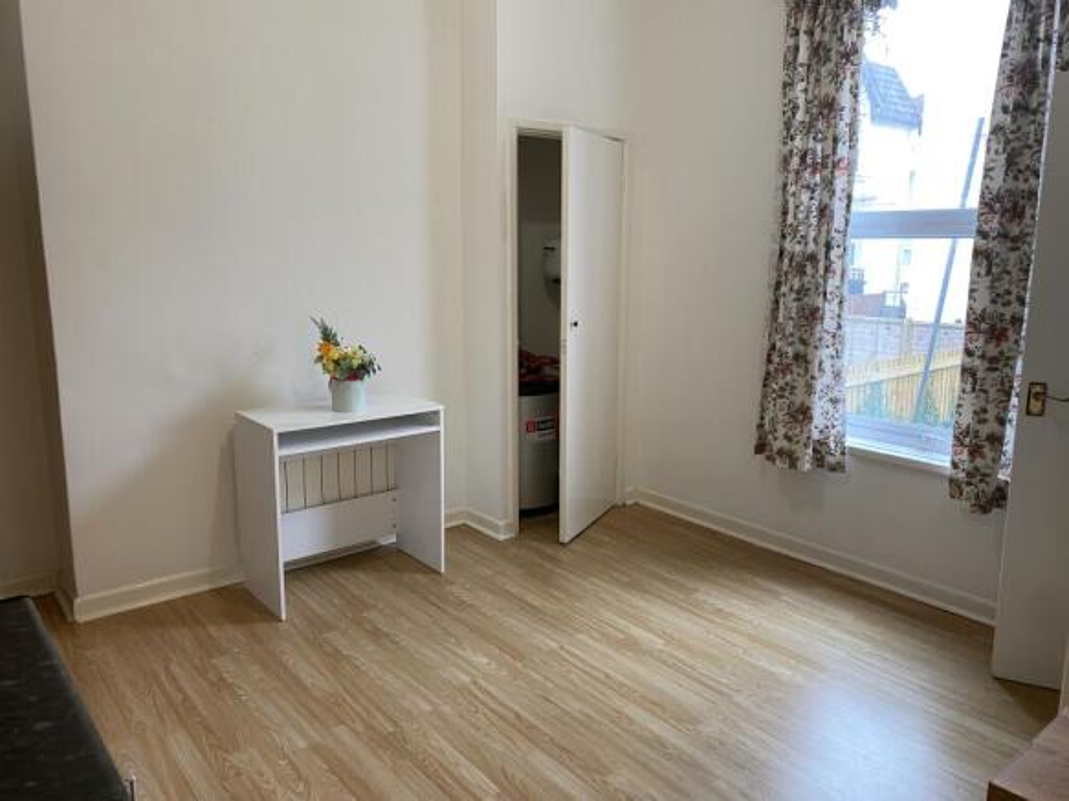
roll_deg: +1.1
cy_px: 400
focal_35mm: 26
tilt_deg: -10.8
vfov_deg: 53.0
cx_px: 534
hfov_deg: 67.3
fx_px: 803
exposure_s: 1/50
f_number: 1.8
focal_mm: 4.25
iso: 80
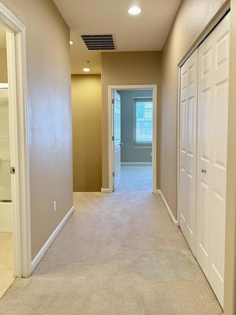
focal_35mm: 27
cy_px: 143
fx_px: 245
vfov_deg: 65.2
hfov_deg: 51.4
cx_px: 114
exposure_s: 1/120
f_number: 1.78
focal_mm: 6.76
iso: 320
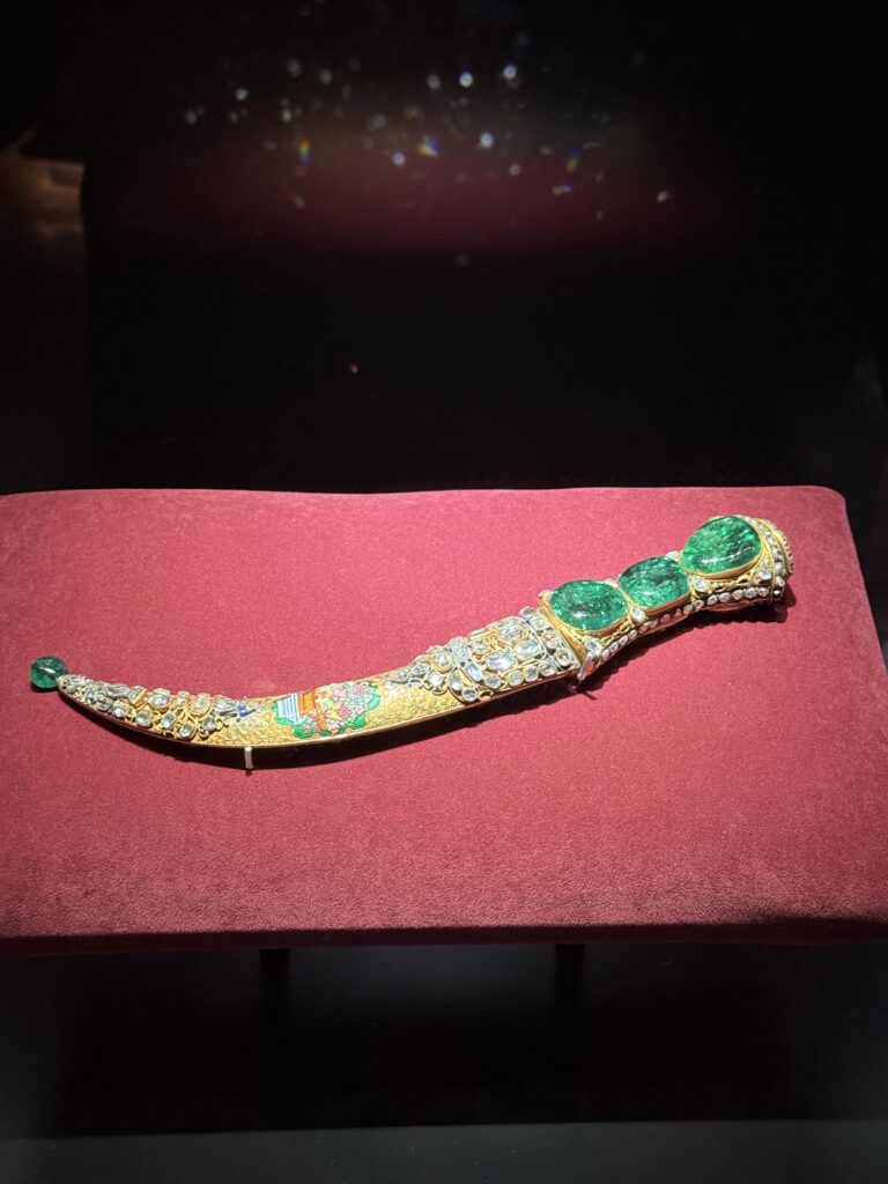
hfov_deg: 30.3
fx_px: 1642
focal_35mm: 48
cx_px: 444
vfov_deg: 39.7
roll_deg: +0.0
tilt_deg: -32.3
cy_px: 592
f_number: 1.78
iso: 250
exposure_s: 1/41
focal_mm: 6.76
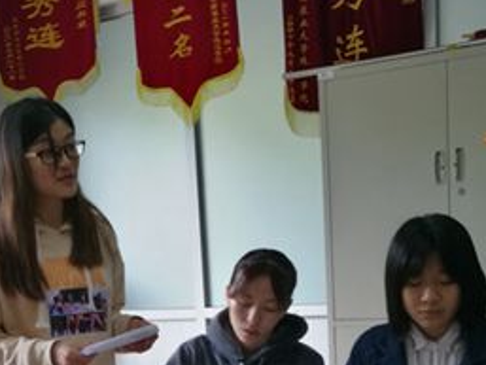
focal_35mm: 63
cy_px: 374
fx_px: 885
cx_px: 102
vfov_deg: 22.3
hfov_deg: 30.0
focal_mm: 4.5
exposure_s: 1/50
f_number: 2.2
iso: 125
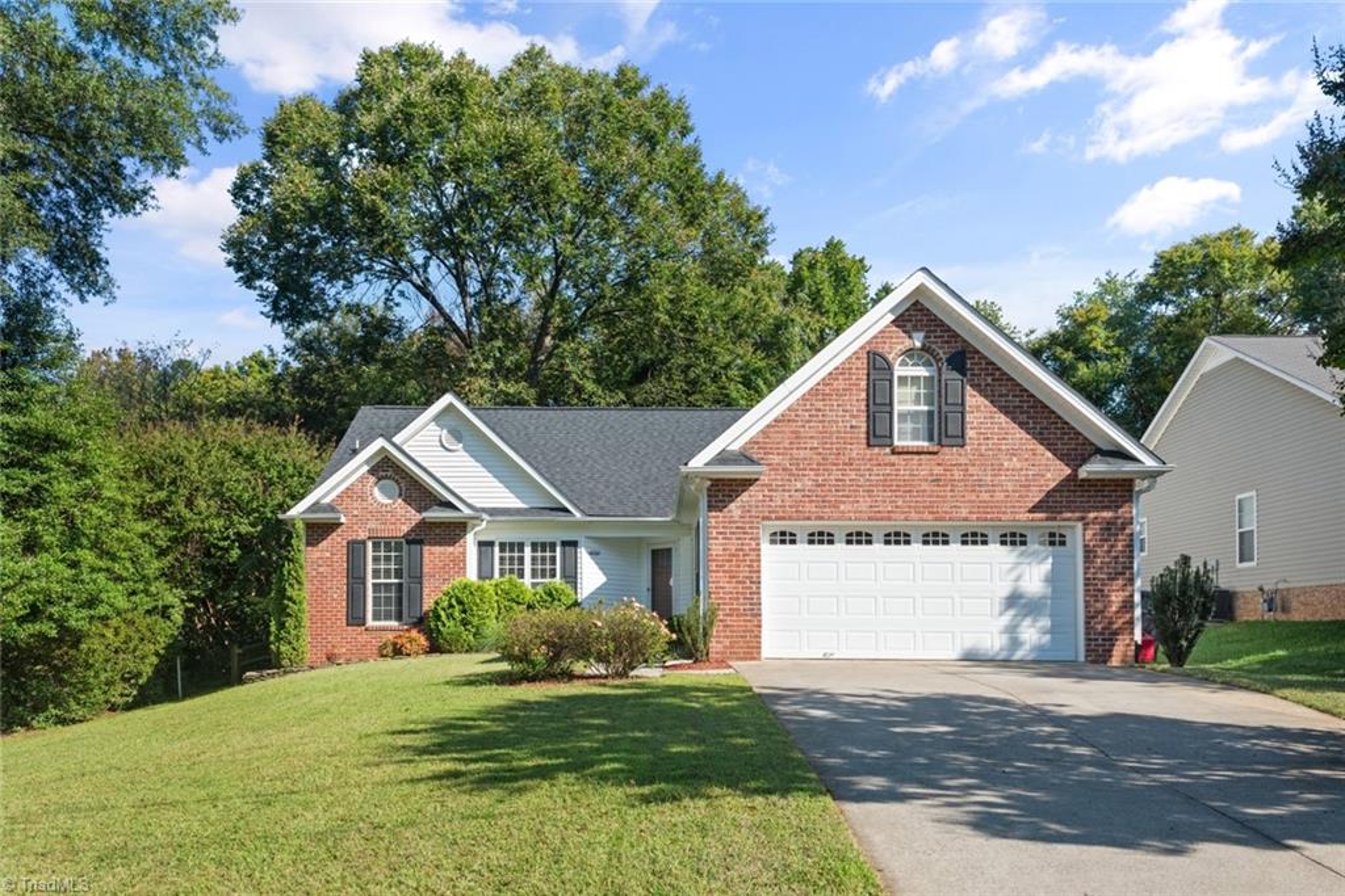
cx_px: 672
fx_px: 1084
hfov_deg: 63.7
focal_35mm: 29
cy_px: 448
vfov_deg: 45.0
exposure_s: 1/640
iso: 320
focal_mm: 29
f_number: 7.1
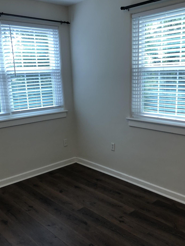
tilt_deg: -12.7
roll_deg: +1.9
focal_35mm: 35
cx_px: 98
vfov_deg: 52.5
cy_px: 136
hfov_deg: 40.7
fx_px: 249
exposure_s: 1/30
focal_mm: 4
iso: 32
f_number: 1.8
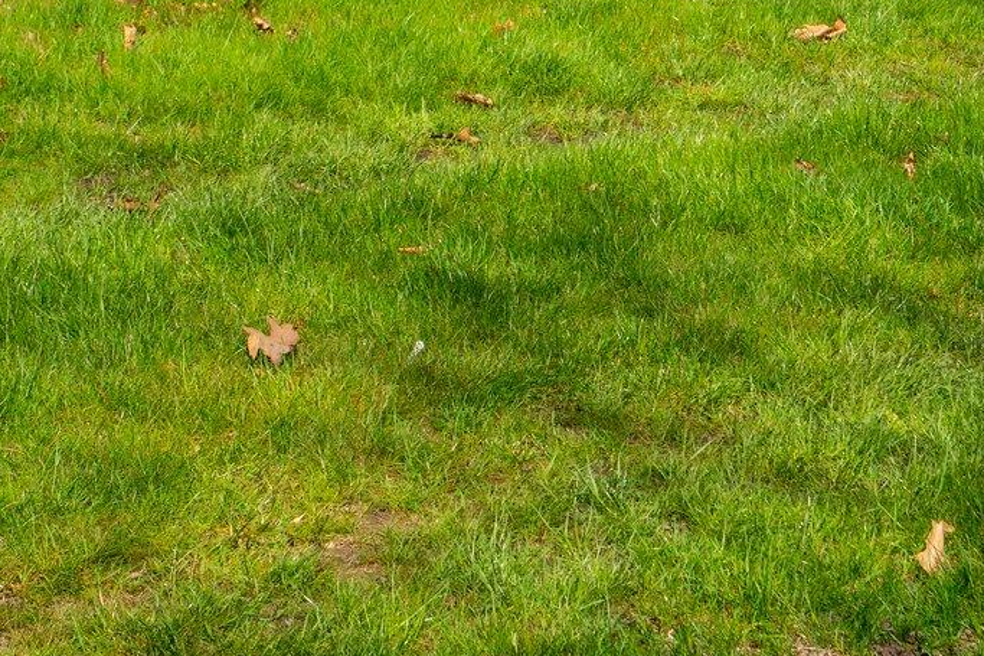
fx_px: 2869
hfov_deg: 19.4
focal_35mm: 105
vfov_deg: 12.5
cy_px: -296
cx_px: 575
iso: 80
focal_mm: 35
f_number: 9
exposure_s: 1/500
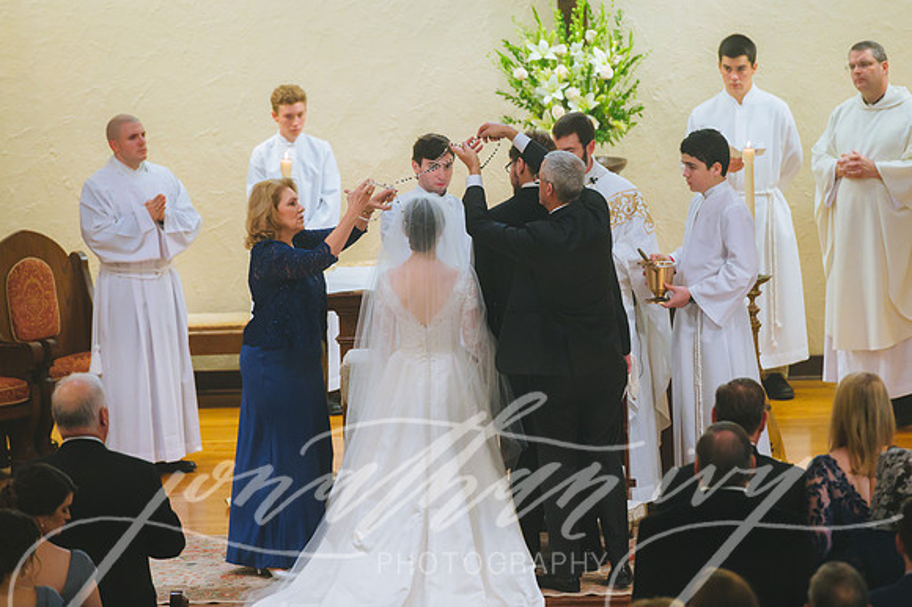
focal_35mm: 200
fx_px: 5064
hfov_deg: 10.3
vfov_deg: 6.9
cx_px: 456
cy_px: 304
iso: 3200
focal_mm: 200
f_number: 2.8
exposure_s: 1/200
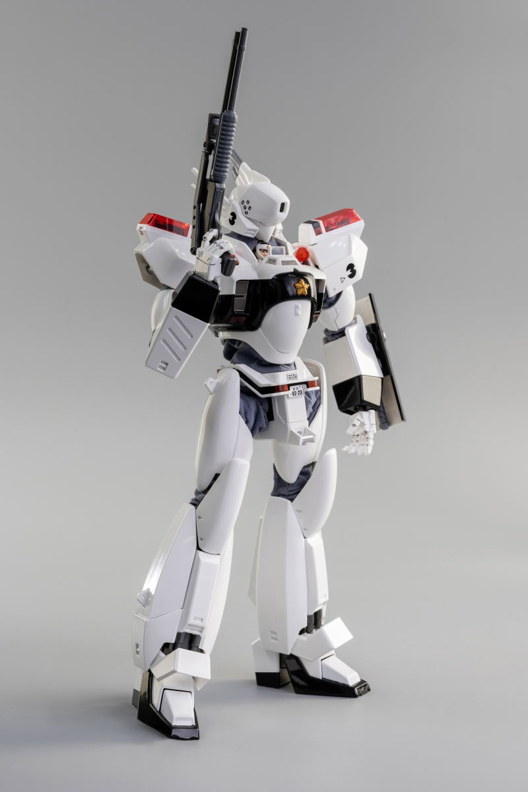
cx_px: 264
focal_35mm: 90
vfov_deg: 22.6
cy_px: 396
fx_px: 1980
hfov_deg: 15.2
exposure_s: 1/3
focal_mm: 90
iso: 160
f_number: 13
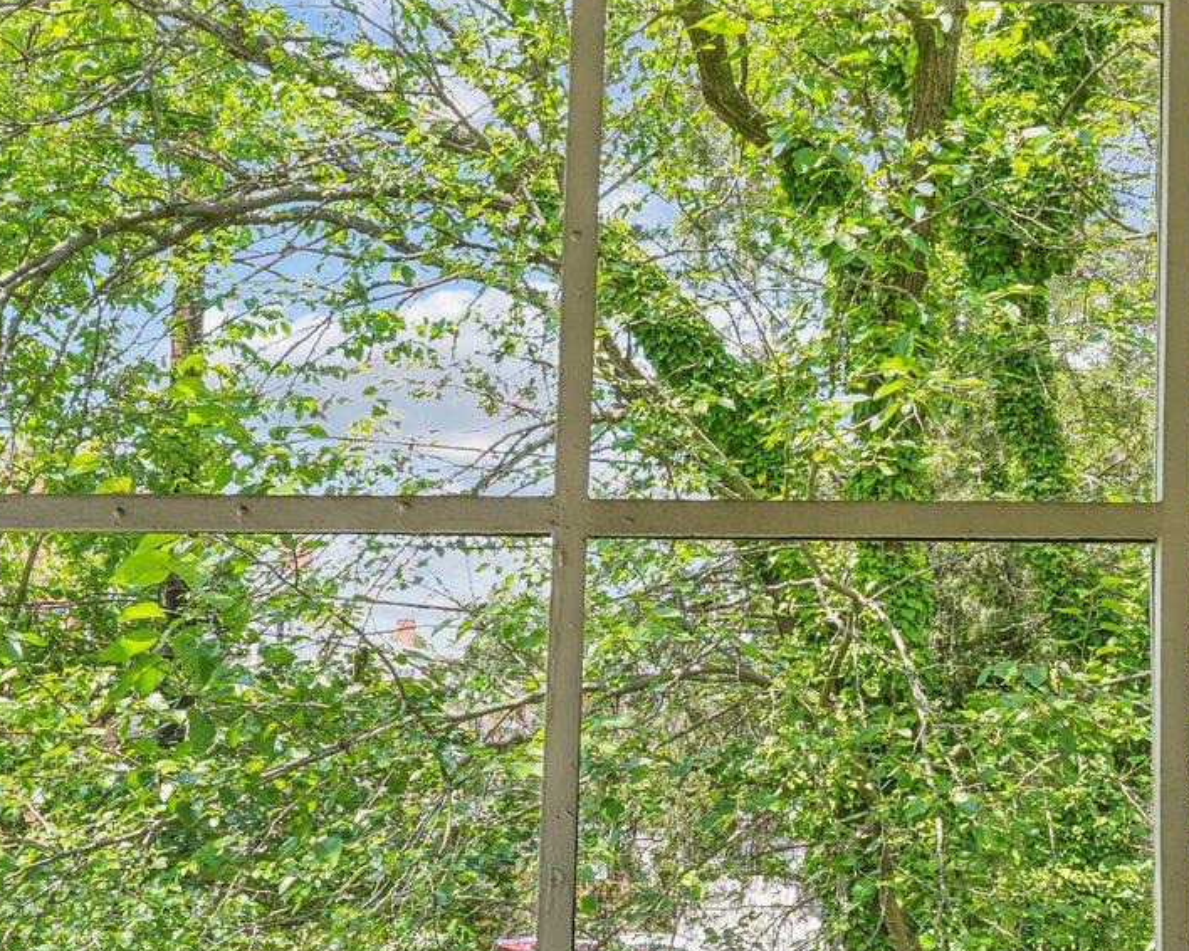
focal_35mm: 38
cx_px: 593
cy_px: 881
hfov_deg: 47.9
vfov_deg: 36.4
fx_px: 1337
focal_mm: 14
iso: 160
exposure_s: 1/125
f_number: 5.6
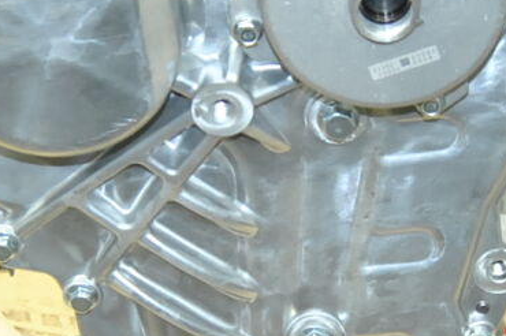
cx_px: 248
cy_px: 186
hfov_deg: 15.8
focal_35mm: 130
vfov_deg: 10.5
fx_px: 1826
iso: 800
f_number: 5
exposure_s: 1/100
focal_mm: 20
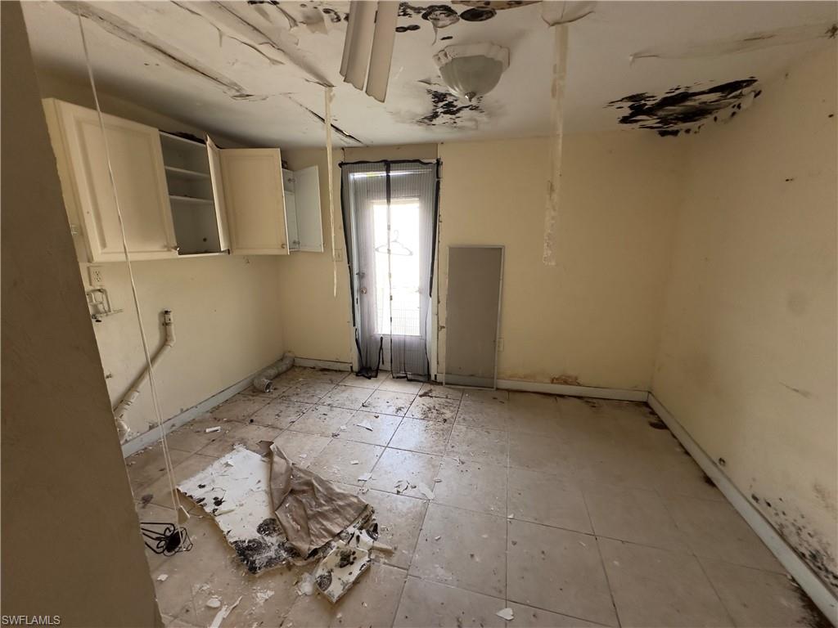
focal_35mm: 14
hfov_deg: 102.1
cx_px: 419
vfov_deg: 85.7
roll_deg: +1.1
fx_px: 339
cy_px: 314
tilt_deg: -12.6
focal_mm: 2.22
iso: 160
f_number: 2.2
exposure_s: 1/99
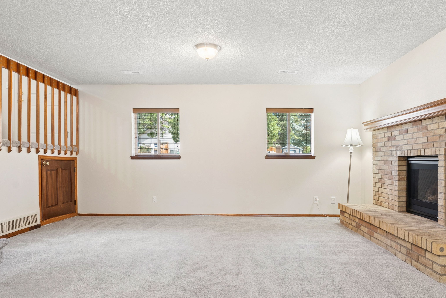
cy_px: 158
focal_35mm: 25
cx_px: 233
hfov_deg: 71.4
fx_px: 310
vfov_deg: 51.3
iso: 400
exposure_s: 1/13
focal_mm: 18
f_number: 9
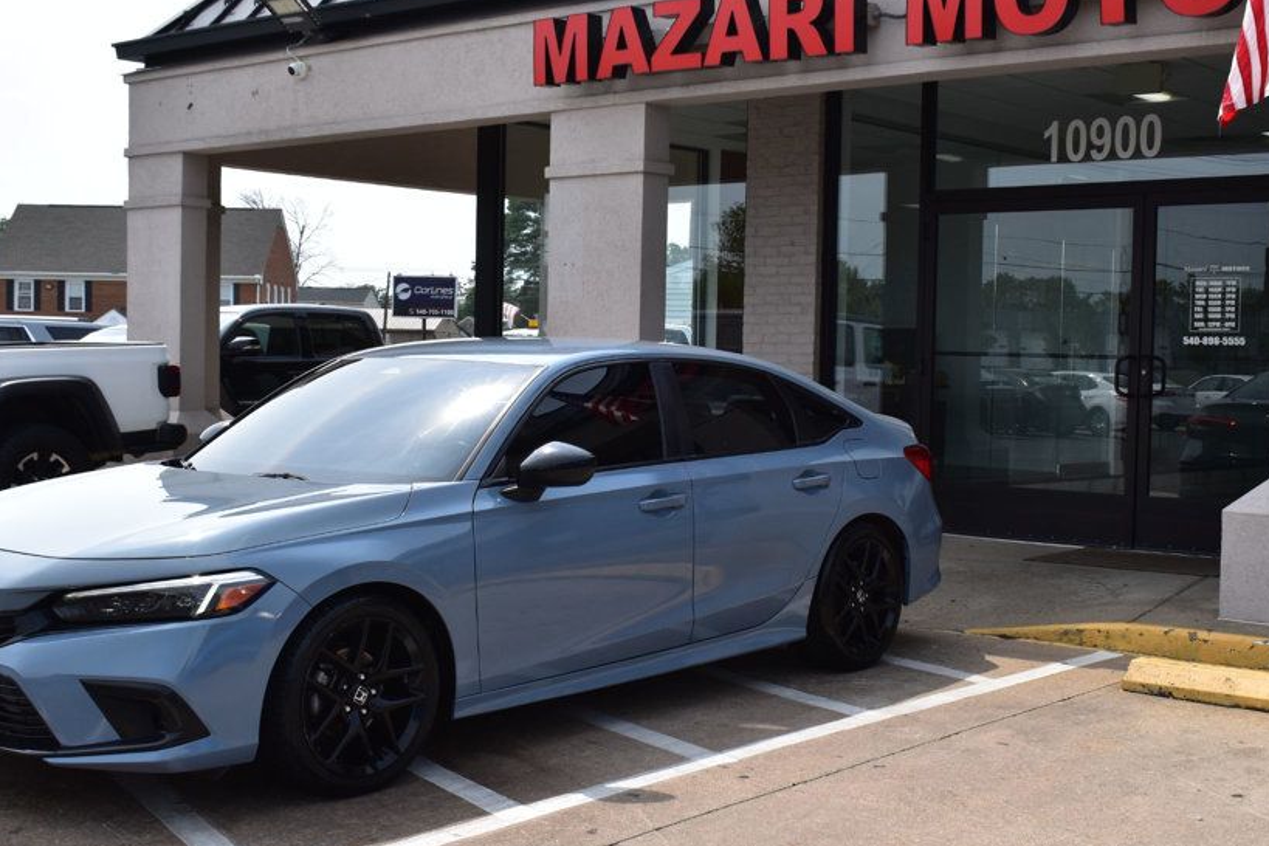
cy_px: 443
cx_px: 682
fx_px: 1784
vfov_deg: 26.7
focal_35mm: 51
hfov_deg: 39.1
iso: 360
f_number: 11
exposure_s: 1/500
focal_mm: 27
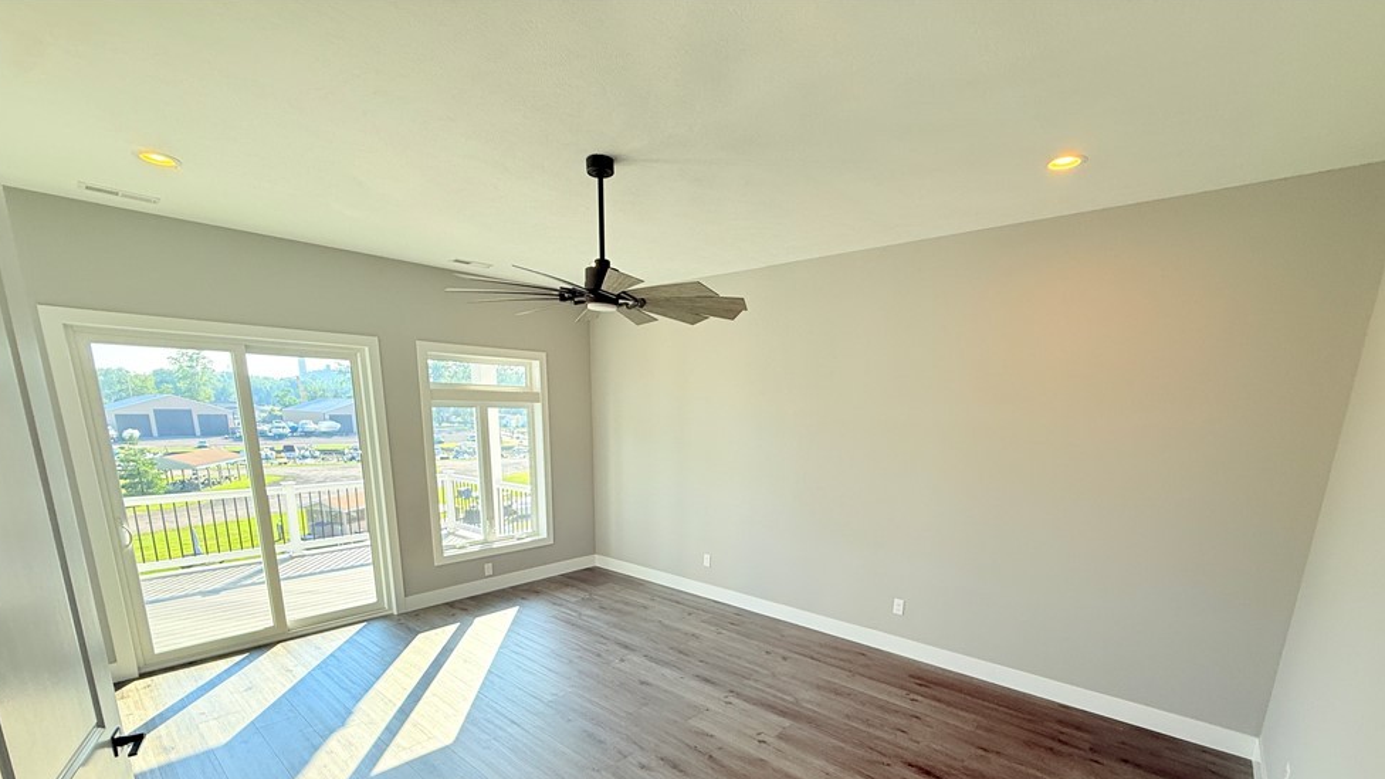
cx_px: 705
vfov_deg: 64.7
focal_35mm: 16
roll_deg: -1.2
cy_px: 541
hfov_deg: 99.4
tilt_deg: -12.9
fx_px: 588
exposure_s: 1/198
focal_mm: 2.22
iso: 64
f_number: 2.2
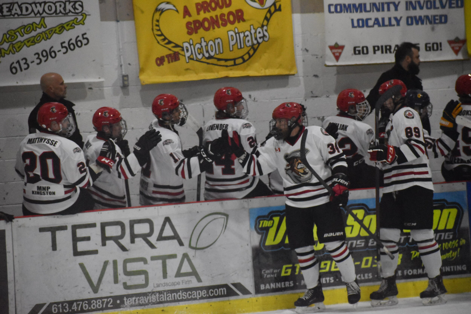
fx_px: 2944
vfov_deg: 6.1
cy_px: 157
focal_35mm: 225
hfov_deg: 9.1
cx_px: 236
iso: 8000
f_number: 5
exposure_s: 1/500
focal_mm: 150
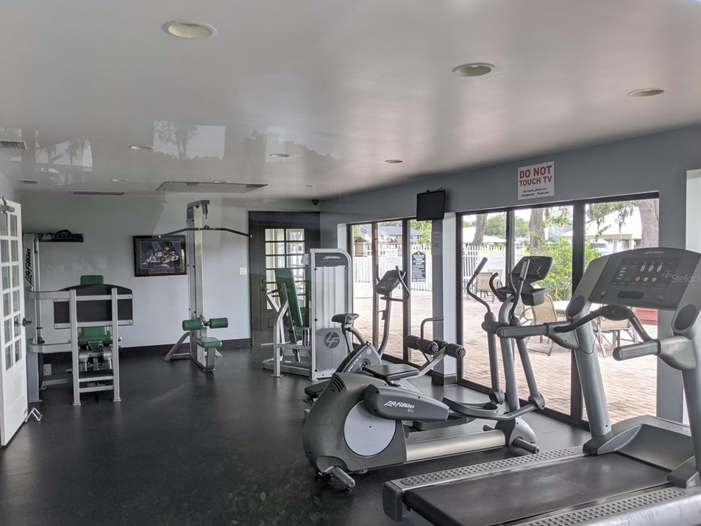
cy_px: 278
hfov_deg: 61.6
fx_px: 587
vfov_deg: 48.2
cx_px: 339
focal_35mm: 29
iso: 53
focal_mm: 4.38
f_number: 1.73
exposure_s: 1/197
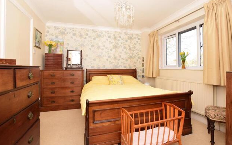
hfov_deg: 97.8
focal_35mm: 16
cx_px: 117
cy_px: 68
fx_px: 101
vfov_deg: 71.2
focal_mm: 10
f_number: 6.3
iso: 400
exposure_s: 1/160
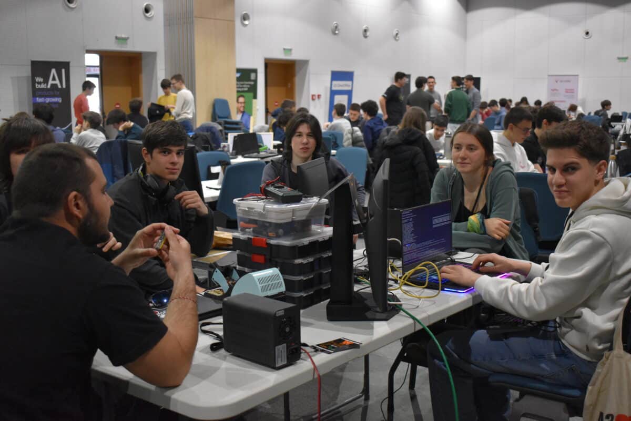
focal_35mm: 44
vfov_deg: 30.9
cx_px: 316
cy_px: 210
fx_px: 763
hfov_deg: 44.9
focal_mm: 29
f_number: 4.2
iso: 3200
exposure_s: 1/125
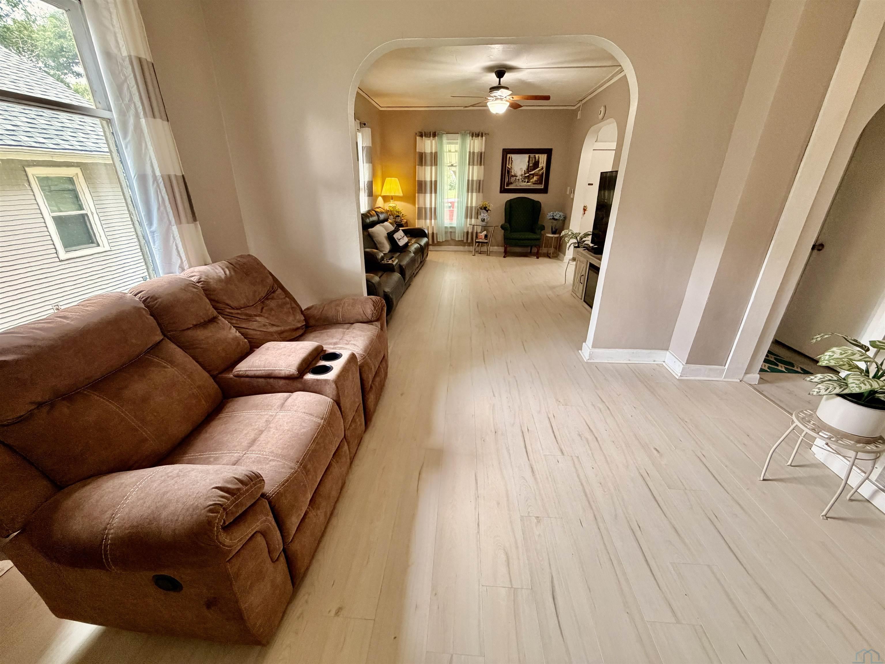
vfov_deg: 85.7
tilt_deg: -23.2
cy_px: 332
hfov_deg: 102.1
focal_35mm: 14
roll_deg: -0.6
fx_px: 358
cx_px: 442
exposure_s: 1/60
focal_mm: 2.22
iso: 250
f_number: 2.2
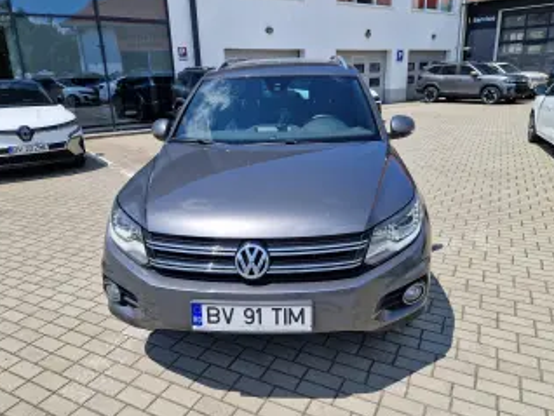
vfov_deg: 53.1
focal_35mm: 26
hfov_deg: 67.2
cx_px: 287
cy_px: 193
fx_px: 416
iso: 50
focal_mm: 5.4
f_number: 1.8
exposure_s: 1/1836
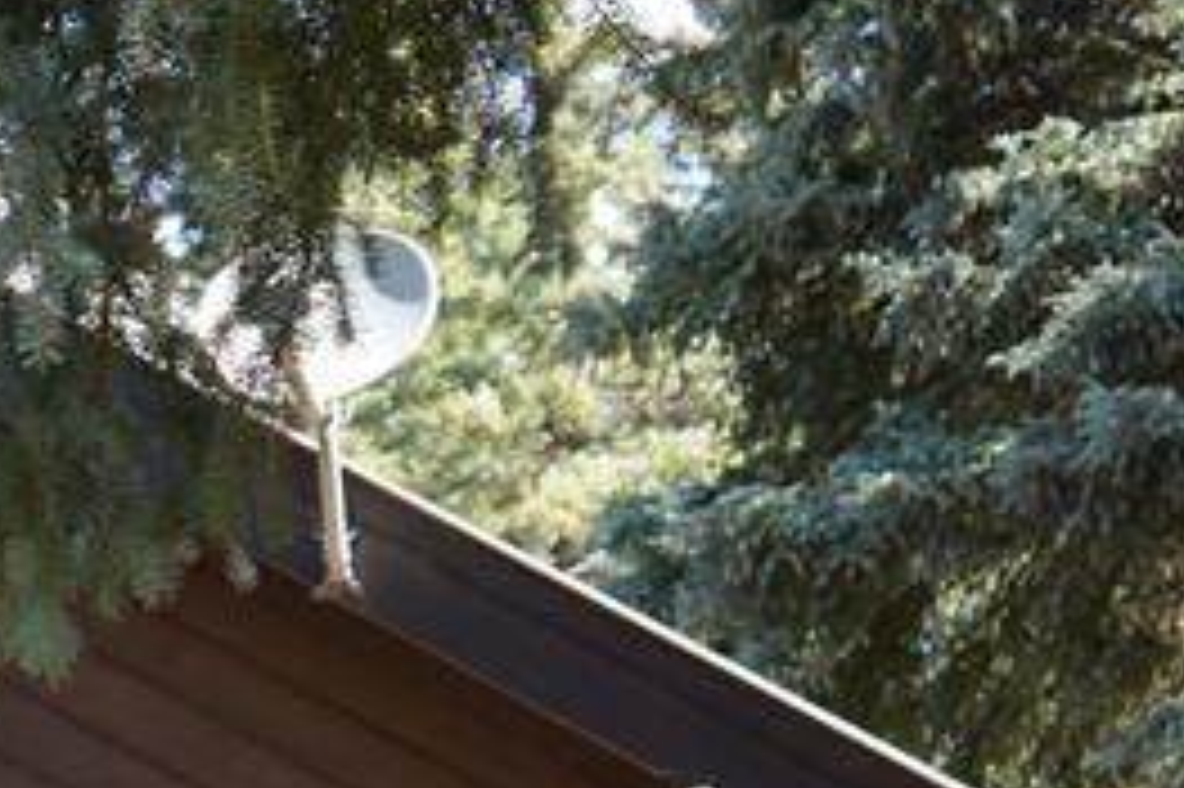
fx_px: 3845
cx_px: -896
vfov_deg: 11.4
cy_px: 1040
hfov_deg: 15.3
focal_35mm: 117
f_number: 4.5
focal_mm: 30
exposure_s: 1/80
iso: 100
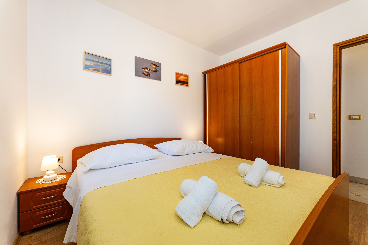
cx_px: 184
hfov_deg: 104.3
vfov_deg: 81.2
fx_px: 143
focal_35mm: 14
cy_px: 122
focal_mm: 14
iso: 800
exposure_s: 1/60
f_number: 7.1
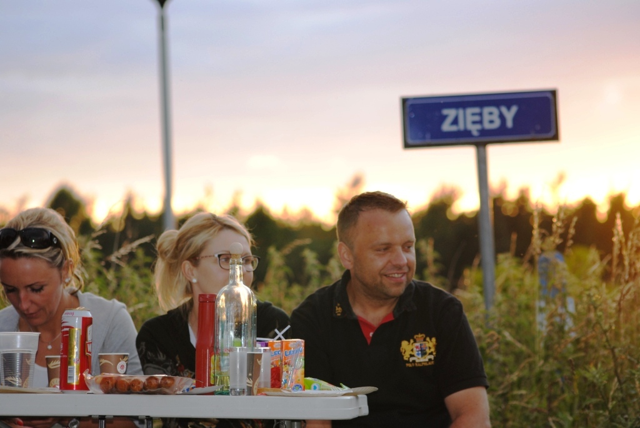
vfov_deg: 7.5
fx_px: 3257
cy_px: 214
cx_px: 320
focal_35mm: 183
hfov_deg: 11.2
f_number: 4.2
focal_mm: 122
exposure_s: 1/100
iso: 200
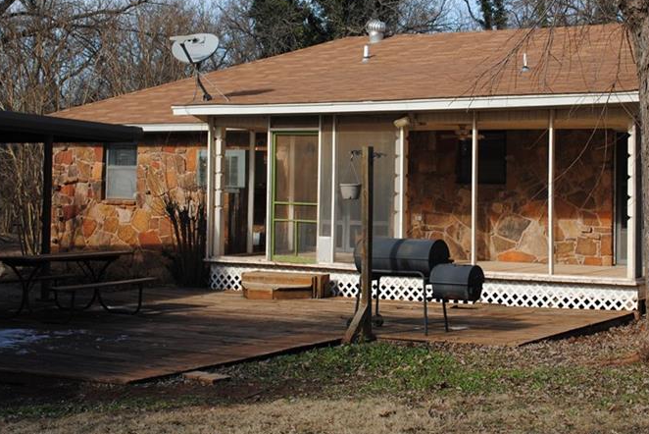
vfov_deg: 20.8
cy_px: 133
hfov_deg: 30.8
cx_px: 413
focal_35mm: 65
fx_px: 1172
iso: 100
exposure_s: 1/200
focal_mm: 28
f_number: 7.1
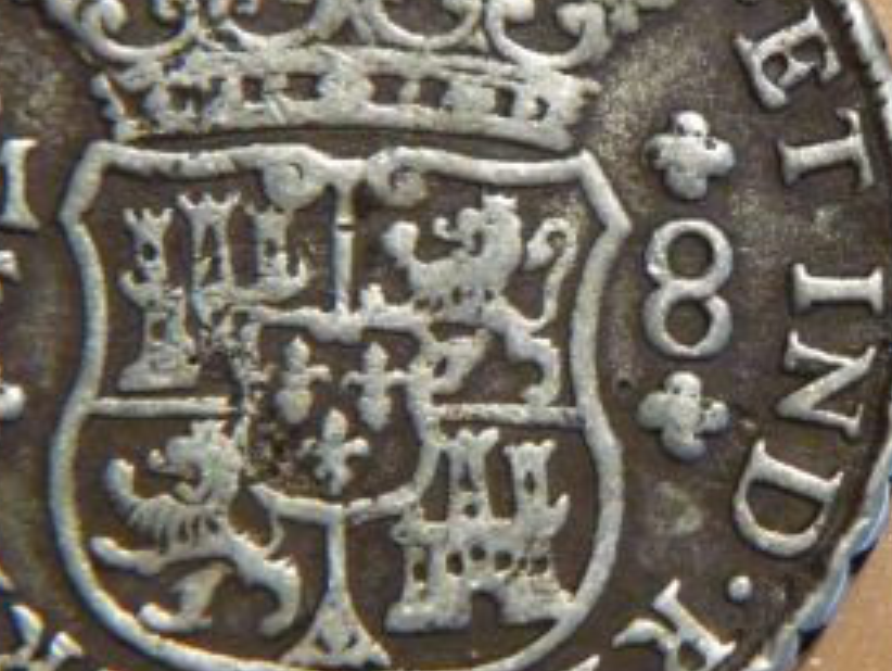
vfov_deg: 5.6
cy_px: 275
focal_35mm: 268
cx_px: 348
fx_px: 6912
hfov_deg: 7.4
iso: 800
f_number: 4.8
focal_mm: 25.2
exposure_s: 1/30
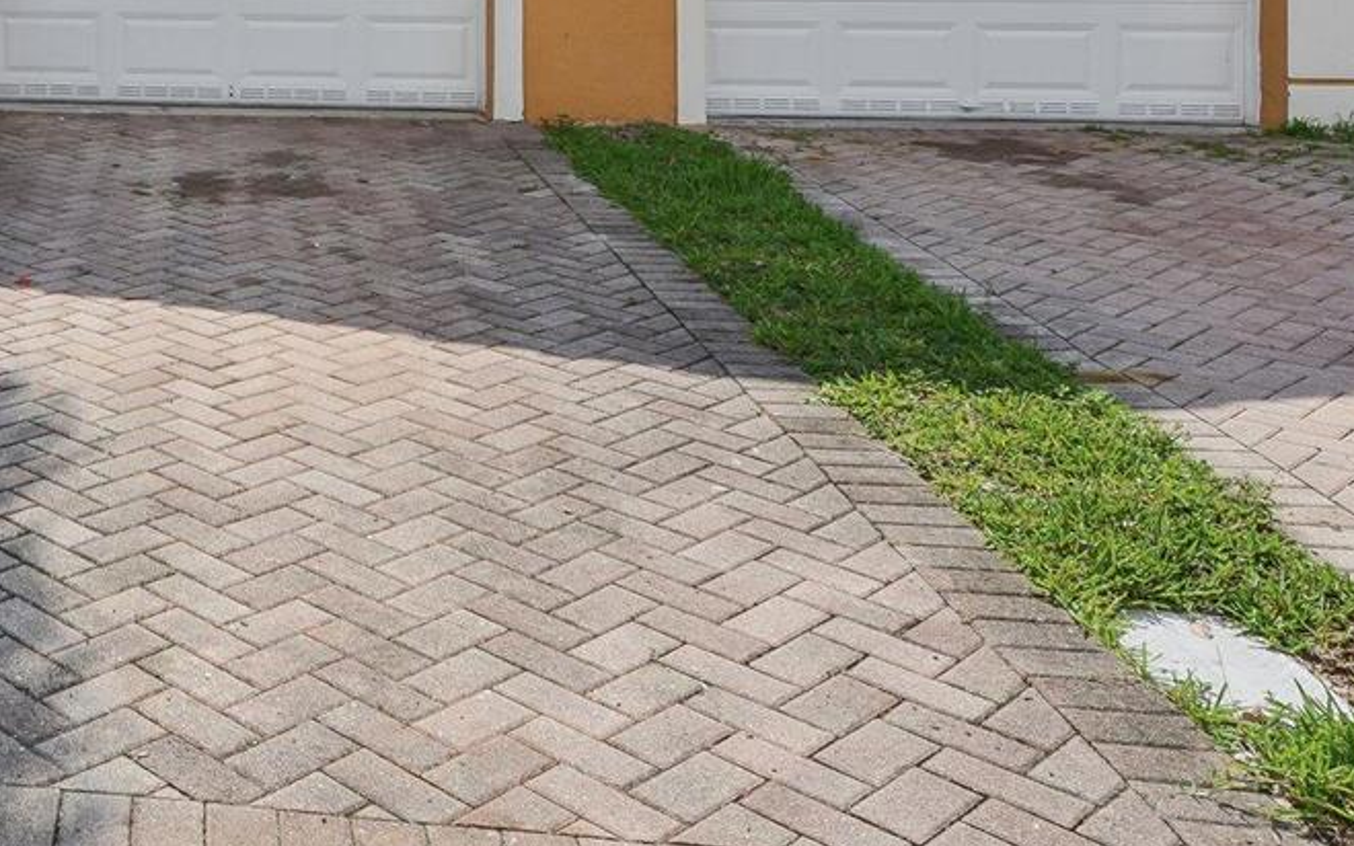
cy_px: -121
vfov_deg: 25.2
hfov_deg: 37.1
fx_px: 1734
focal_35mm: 47
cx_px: -68
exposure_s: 1/400
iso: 200
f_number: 9
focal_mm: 19
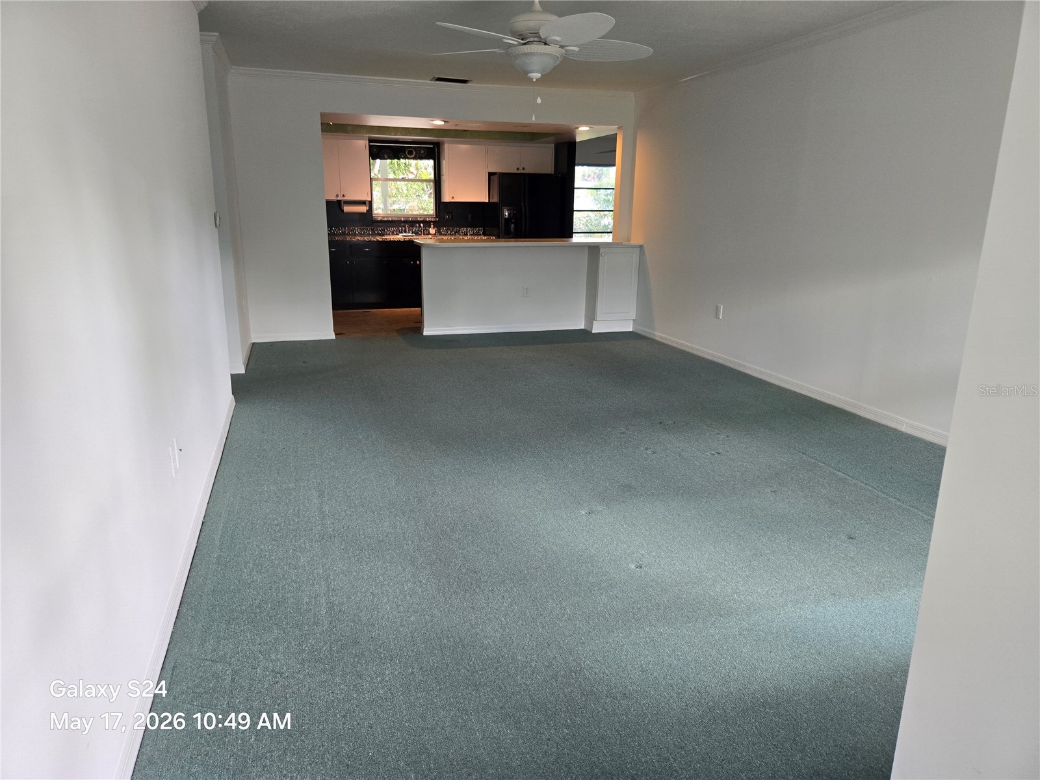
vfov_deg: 58.9
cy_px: 390
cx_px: 520
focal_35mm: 23
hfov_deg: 73.9
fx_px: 691
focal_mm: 5.4
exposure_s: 1/120
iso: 200
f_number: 1.8
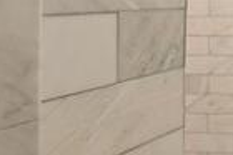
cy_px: -22
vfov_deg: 17.9
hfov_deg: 20.1
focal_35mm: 73
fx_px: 472
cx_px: 419
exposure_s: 1/10
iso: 400
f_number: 9
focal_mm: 16
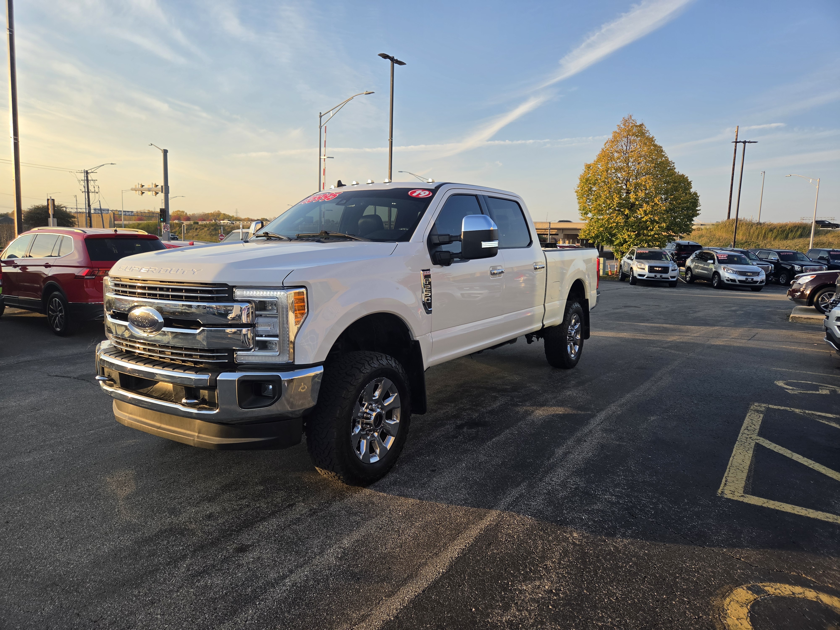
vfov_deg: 58.9
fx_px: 558
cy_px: 315
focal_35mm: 23
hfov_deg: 73.9
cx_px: 420
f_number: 1.8
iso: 80
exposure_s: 1/2000
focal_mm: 5.4
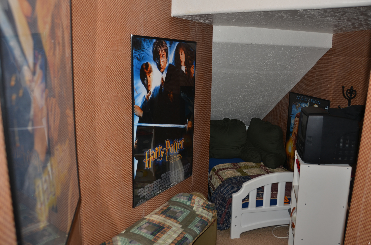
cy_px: 122
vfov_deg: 43.4
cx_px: 186
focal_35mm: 30
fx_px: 308
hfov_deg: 62.0
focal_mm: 20
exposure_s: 1/60
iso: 200
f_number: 3.5
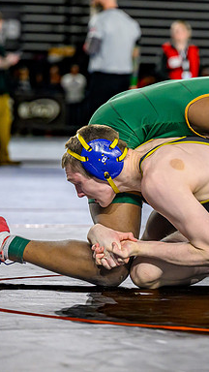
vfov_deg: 9.3
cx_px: 211
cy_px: 202
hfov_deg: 5.2
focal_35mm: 231
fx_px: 2276
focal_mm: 100
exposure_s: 1/800
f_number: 2.8
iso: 1100
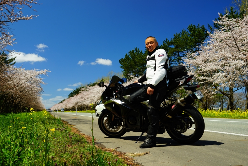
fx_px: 221
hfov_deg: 58.7
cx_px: 124
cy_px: 83
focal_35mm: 32
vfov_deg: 41.1
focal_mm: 32
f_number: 8
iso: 100
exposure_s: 1/90
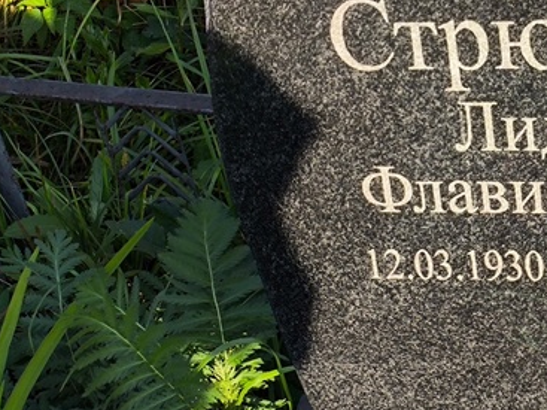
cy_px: 104
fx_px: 1722
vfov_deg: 13.5
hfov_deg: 17.6
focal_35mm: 109
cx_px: 545
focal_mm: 4.71
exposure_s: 1/569
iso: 50
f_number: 1.7
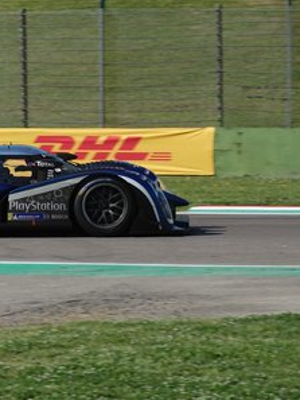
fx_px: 2587
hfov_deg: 6.6
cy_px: 199
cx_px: 11
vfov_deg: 8.8
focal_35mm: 224
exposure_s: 1/800
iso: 100
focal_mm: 56.39
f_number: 5
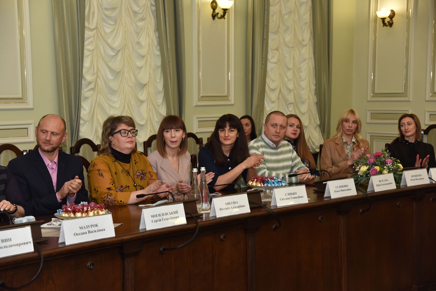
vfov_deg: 20.9
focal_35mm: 65
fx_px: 788
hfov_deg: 30.9
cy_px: 146
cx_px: 218
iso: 800
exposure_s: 1/200
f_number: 4.5
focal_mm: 65
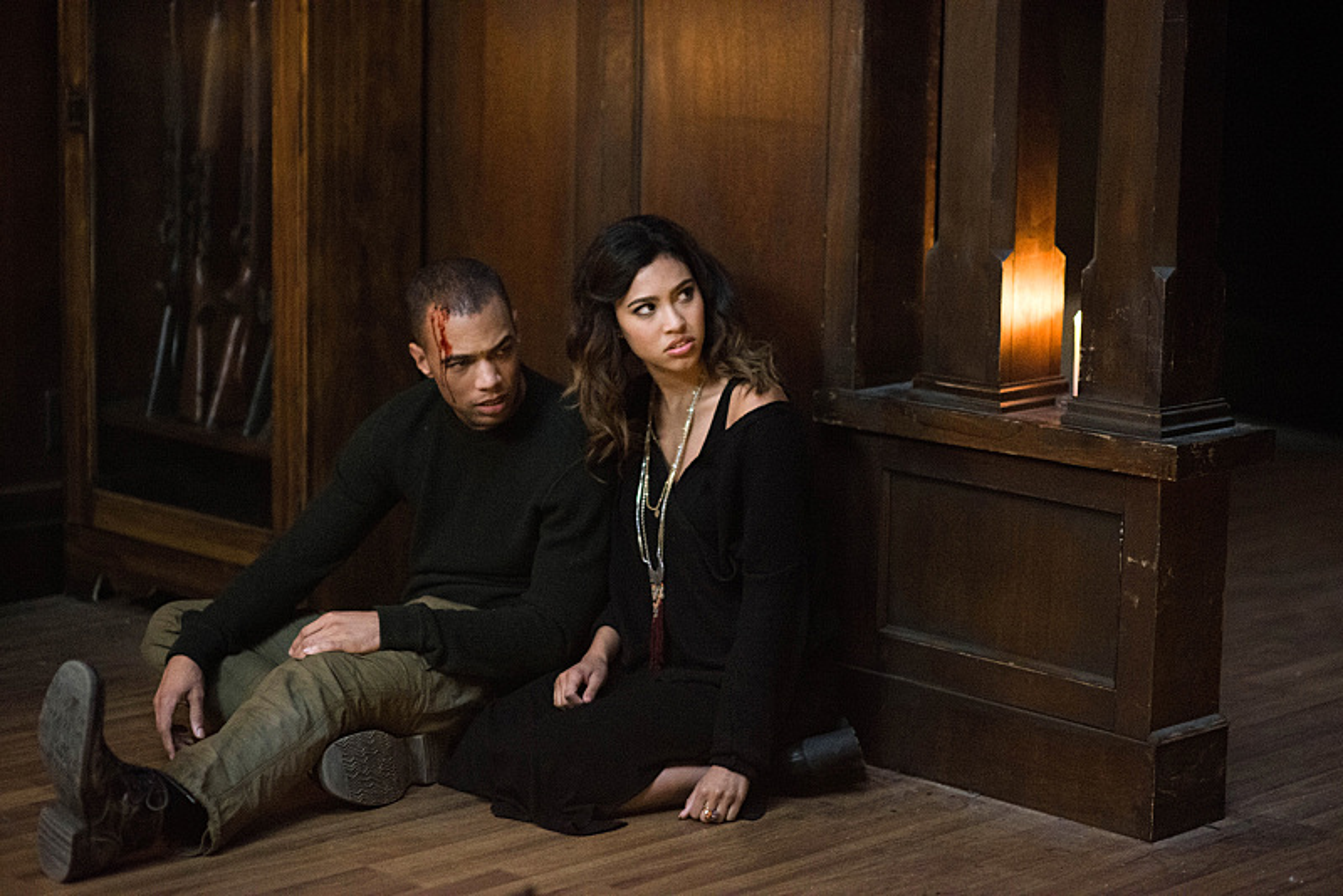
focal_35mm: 85
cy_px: 448
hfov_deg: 23.9
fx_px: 3172
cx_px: 672
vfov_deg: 16.1
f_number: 1.8
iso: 4000
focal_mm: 85
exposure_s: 1/80
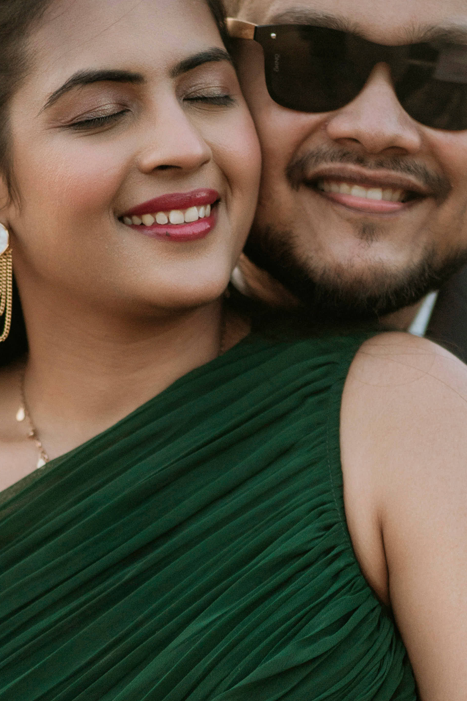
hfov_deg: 5.8
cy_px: 485
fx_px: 4610
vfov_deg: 8.7
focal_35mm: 237
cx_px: 255
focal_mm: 85
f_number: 1.4
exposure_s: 1/1250
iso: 200
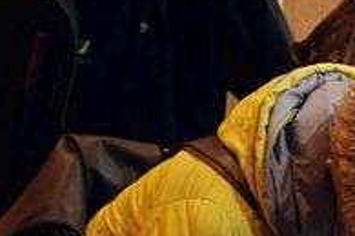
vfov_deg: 10.0
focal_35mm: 137
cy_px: 199
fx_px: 1353
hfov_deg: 13.9
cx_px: 550
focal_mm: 21
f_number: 3.8
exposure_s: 1/60
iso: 1600
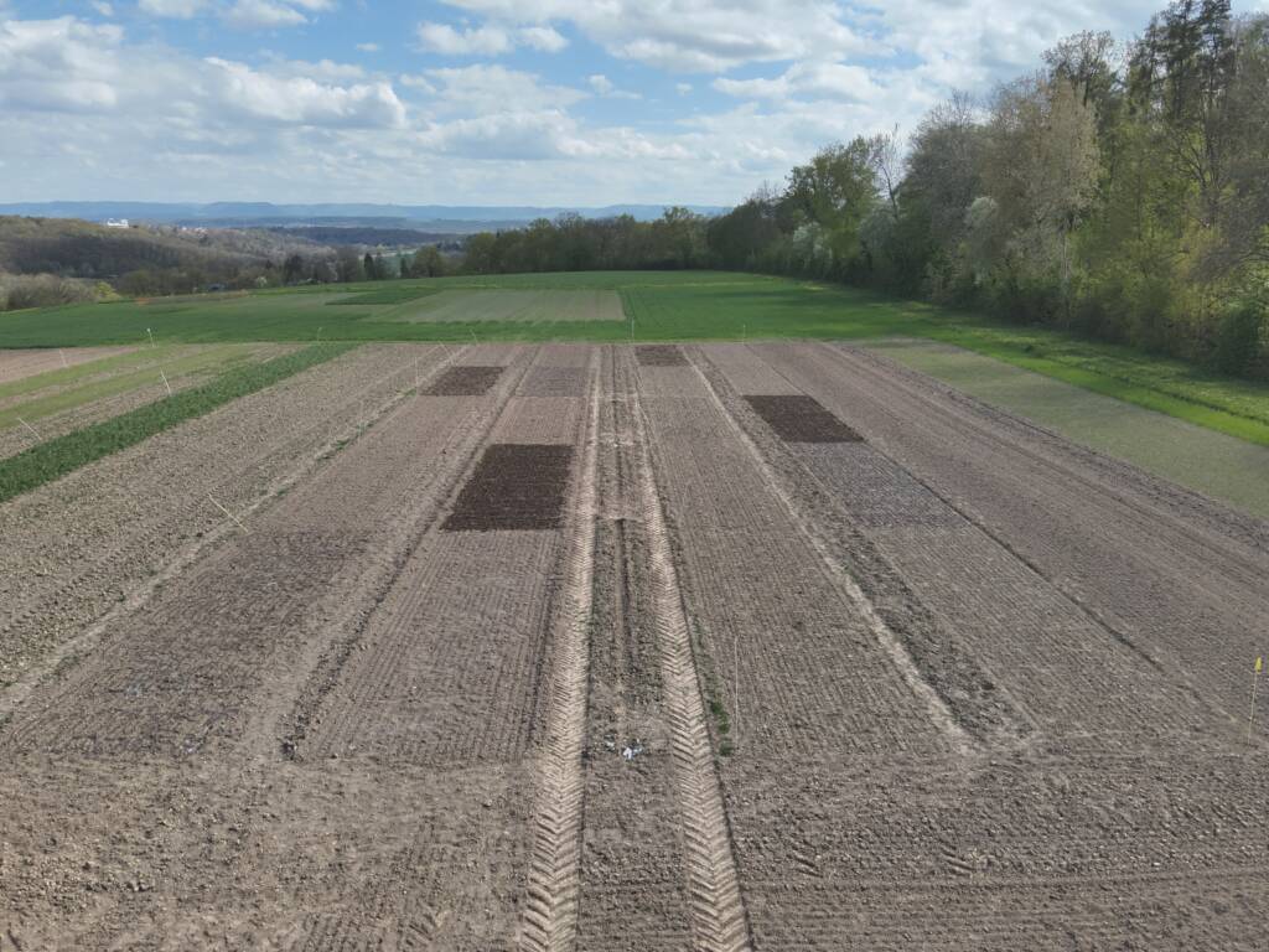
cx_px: 634
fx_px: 880
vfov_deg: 56.8
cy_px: 476
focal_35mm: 24
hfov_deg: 71.6
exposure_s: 1/1000
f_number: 2.8
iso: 100
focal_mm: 4.4
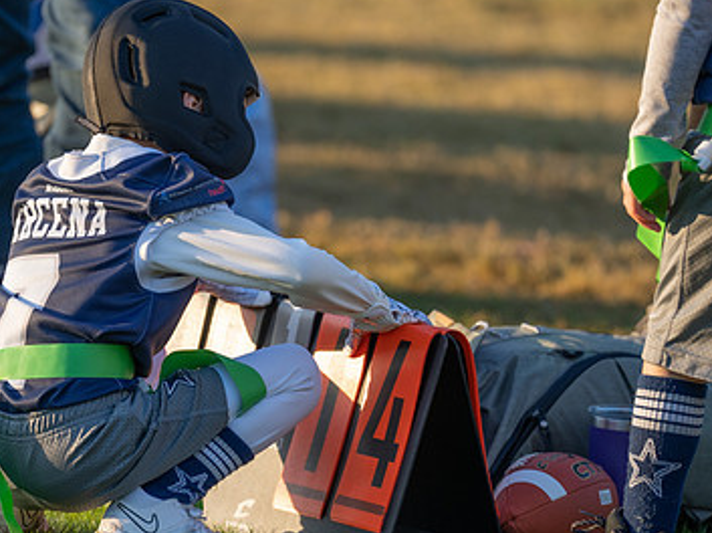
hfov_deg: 4.9
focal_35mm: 402
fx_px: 8260
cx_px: 201
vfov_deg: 3.7
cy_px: 320
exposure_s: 1/400
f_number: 2.8
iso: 100
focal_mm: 200
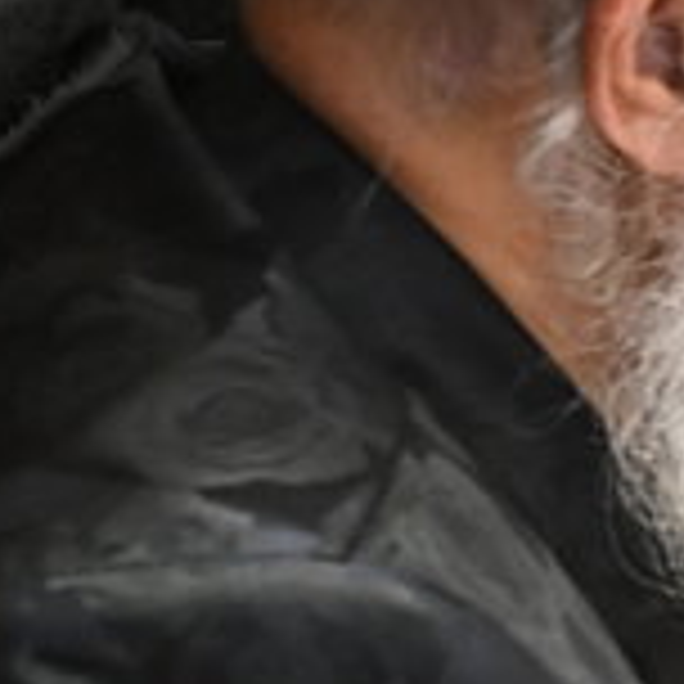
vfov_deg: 5.1
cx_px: 2511
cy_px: 254
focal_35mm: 344
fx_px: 7690
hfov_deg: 4.7
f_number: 3.2
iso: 2500
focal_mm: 44
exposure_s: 1/200
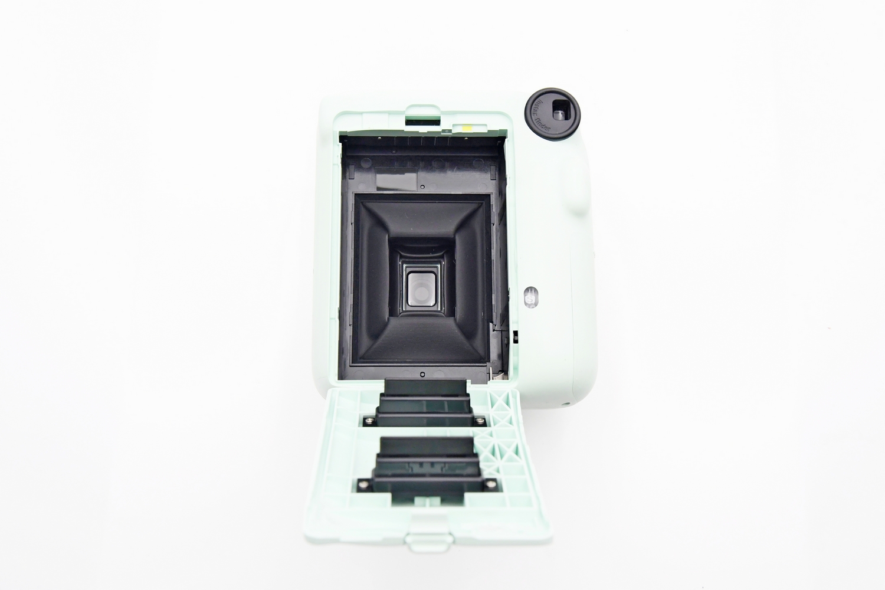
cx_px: 442
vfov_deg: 29.2
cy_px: 295
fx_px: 1131
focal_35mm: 46
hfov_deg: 42.7
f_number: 8
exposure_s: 1/100
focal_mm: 31
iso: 1250
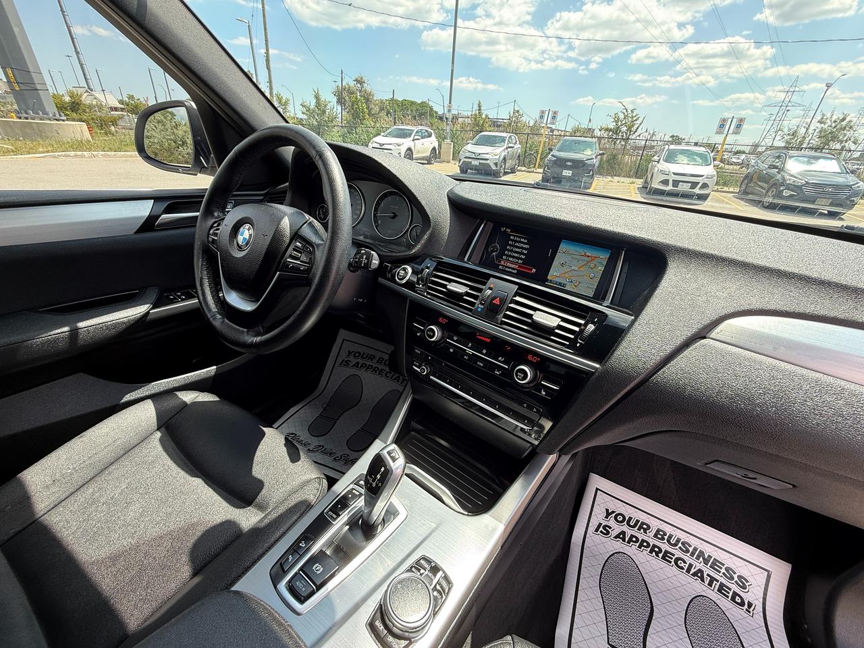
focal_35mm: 14
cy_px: 324
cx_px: 432
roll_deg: -3.5
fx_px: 349
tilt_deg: -28.6
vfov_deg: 85.7
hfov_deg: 102.1
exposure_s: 1/135
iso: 64
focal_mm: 2.22
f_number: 2.2
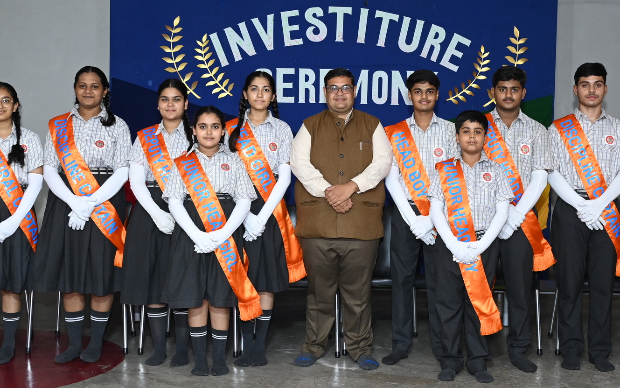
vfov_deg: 22.0
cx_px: 353
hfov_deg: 34.5
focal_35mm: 59
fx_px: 997
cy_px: 183
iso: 1600
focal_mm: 34
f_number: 5.6
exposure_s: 1/160
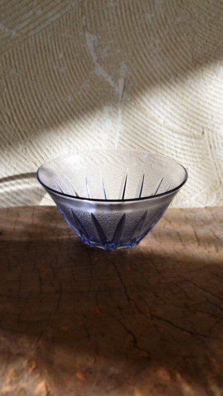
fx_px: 431
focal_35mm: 41
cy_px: 198
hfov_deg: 29.0
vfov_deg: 49.4
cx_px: 120
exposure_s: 1/100
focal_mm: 26
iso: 400
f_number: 9
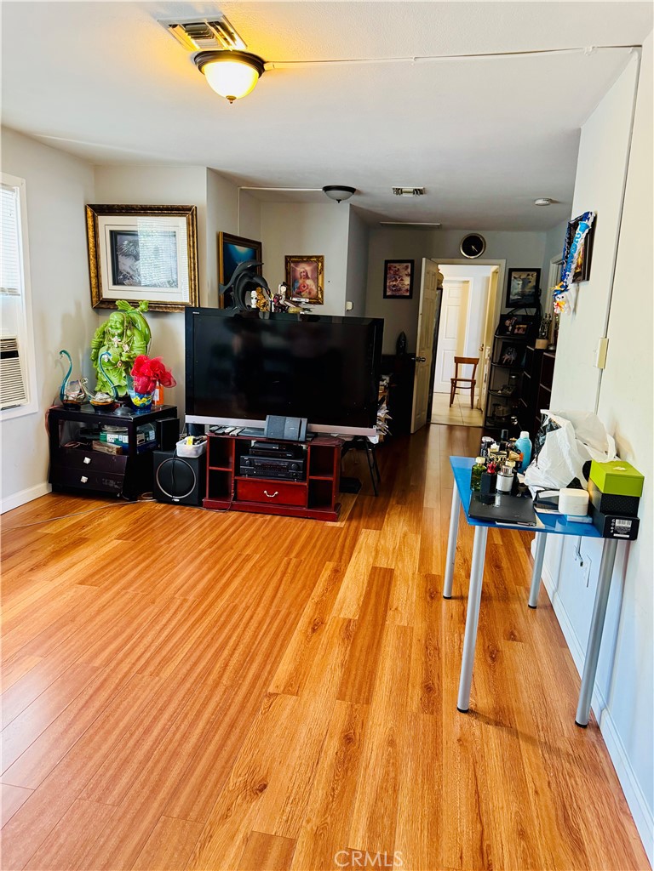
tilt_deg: -10.3
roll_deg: -2.5
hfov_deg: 56.8
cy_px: 436
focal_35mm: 24
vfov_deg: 71.6
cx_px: 327
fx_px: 605
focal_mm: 6.76
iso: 500
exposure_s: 1/60
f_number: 1.78
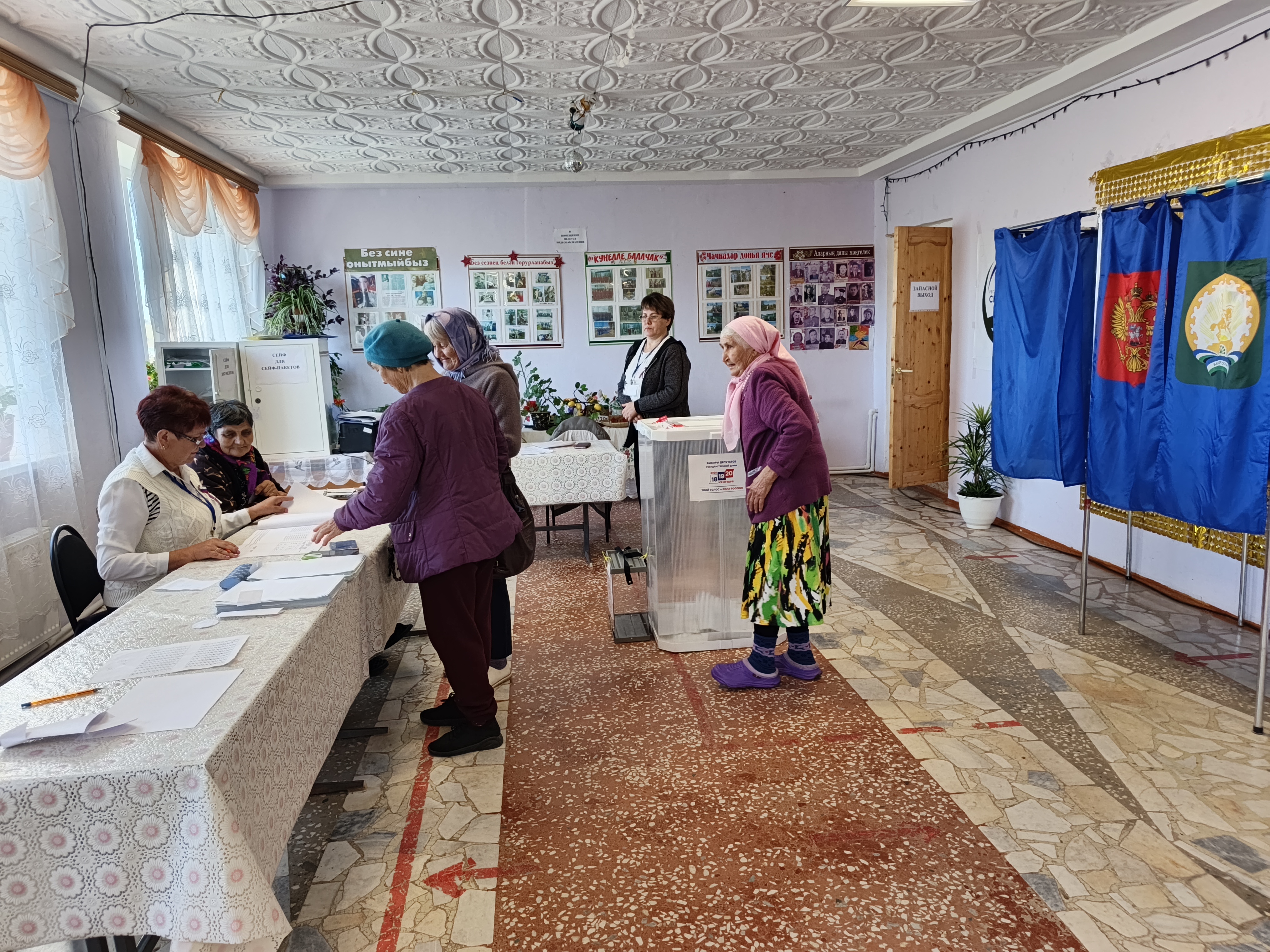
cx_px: 635
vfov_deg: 58.9
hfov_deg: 73.9
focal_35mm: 23
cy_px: 476
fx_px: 844
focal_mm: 5.56
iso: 225
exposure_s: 1/80
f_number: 1.8
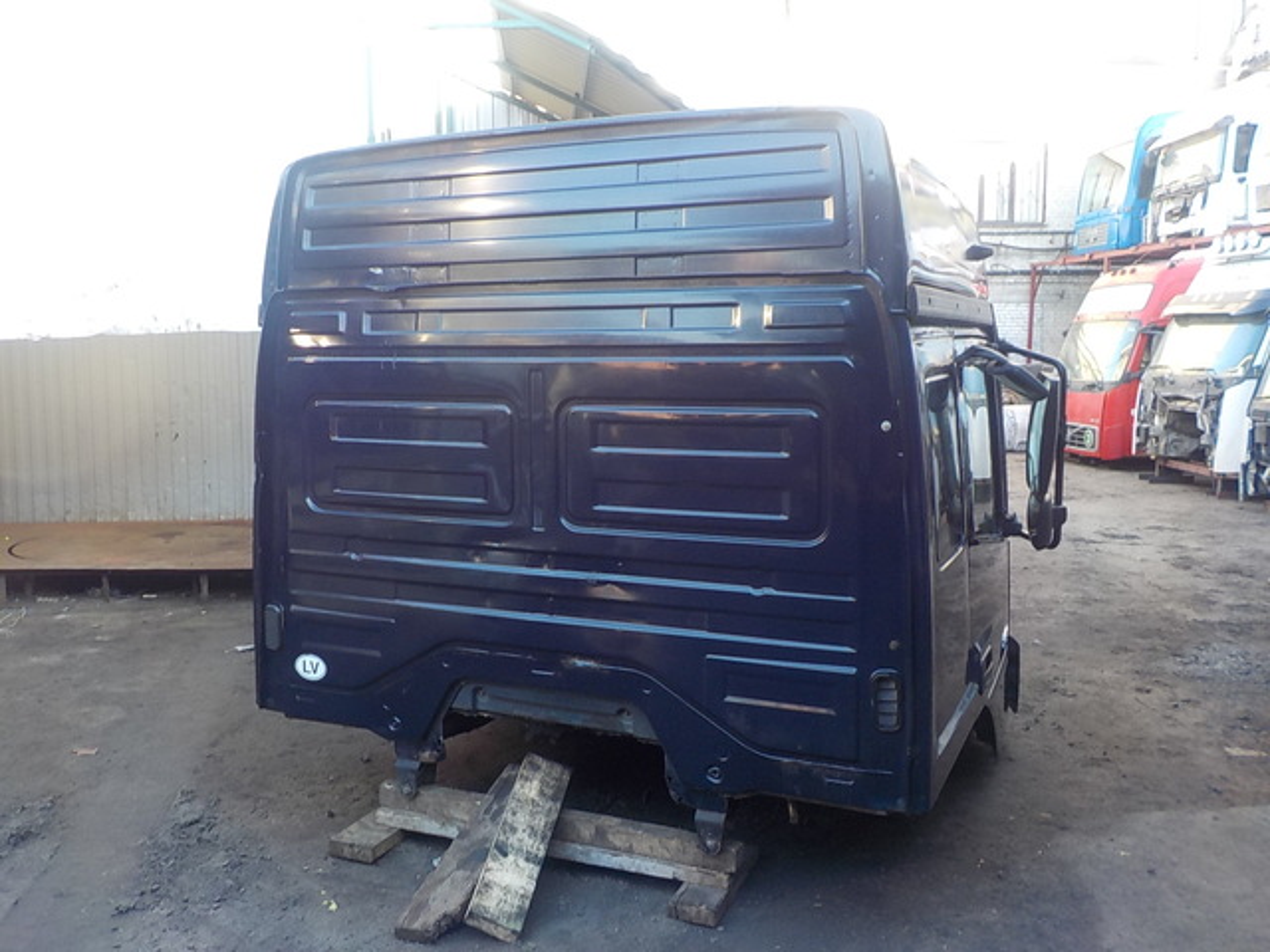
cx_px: 635
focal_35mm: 30
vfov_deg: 46.8
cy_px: 476
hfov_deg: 60.0
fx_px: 1101
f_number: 3.3
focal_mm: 4.1
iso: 125
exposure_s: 1/40
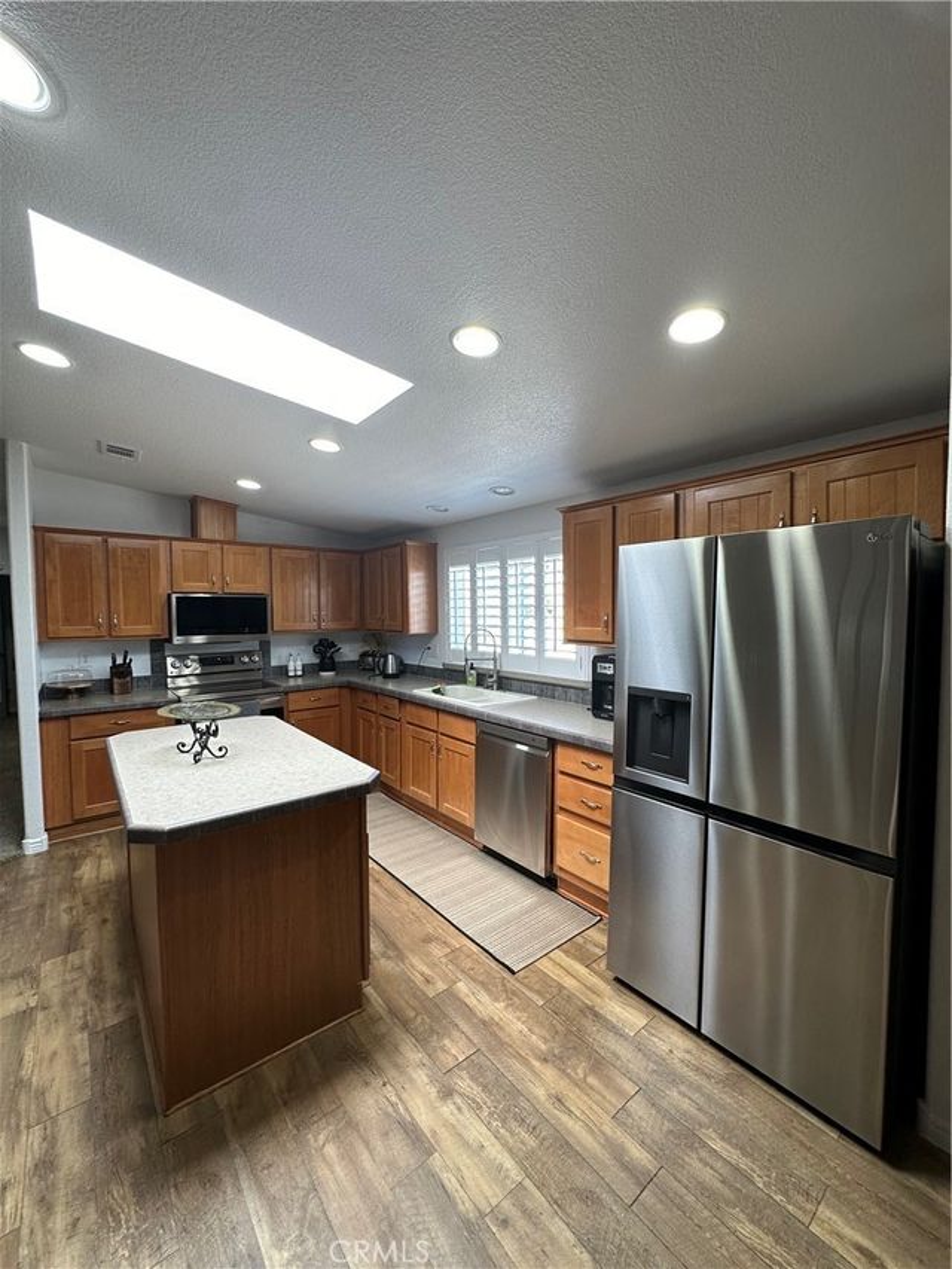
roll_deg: +0.2
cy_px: 634
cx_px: 476
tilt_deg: -2.3
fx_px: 513
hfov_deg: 85.7
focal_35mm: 14
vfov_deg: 102.1
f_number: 2.2
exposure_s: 1/120
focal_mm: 2.22
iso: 100
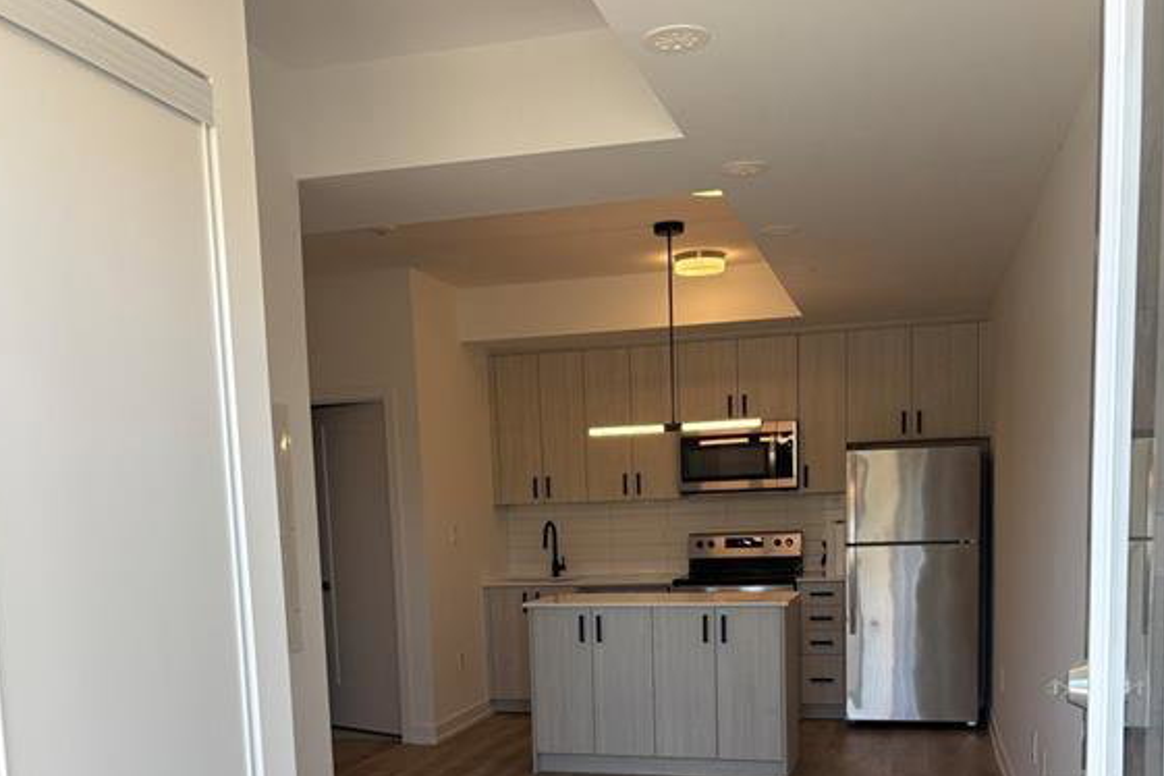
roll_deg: +2.1
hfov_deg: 51.9
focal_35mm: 37
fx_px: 1196
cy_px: 654
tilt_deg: -7.1
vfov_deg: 34.5
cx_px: 573
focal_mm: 5.96
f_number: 1.6
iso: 50
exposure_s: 1/181
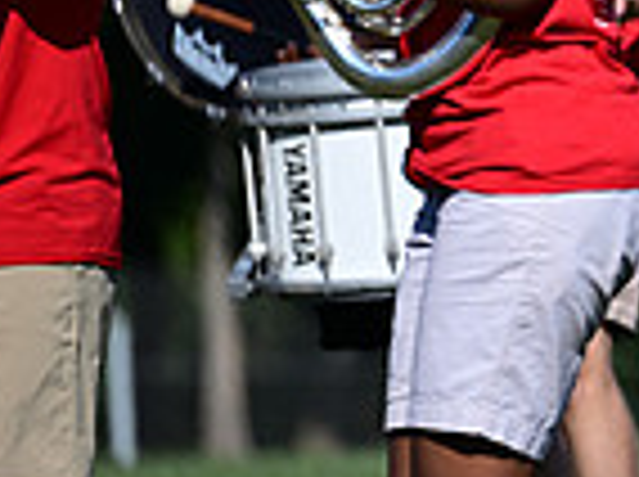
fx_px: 14522
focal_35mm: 788
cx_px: 1269
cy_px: -74
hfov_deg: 2.5
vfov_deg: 1.9
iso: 90
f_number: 2.8
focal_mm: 200
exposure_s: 1/1600
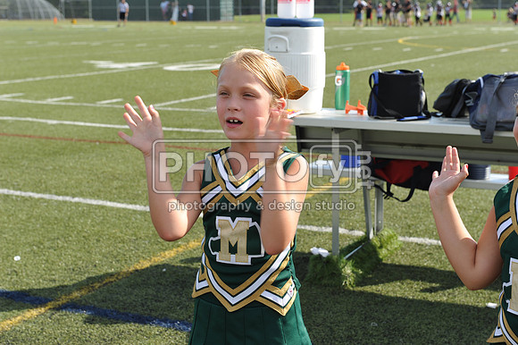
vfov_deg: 19.4
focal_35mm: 70
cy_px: 172
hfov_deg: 28.9
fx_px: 1007
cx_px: 259
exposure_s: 1/200
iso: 200
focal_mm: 70
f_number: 8
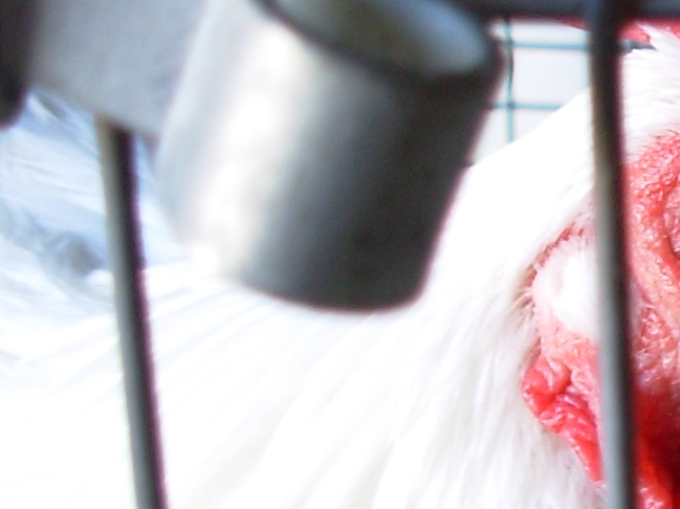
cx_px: 1089
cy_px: 496
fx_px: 3239
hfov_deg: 11.4
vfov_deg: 8.9
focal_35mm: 165
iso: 50
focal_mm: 6.3
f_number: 2.9
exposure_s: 1/17
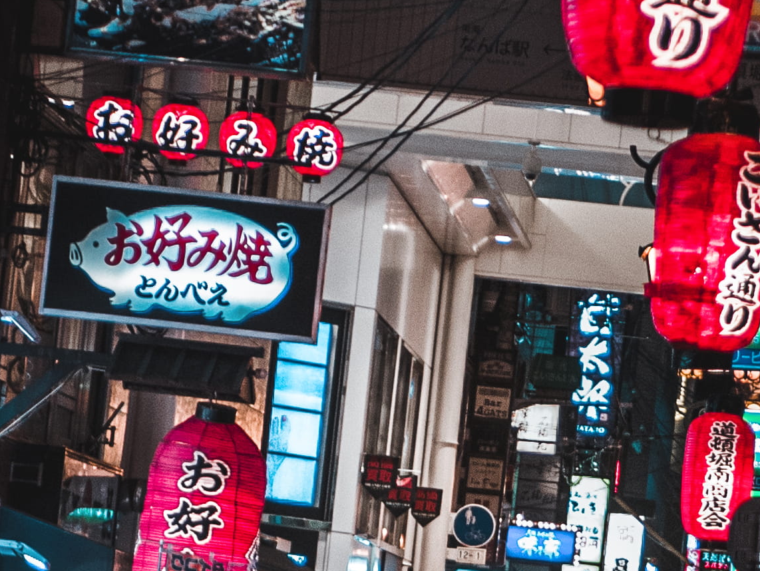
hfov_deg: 9.8
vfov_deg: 7.3
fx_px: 4416
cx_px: 536
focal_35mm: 201
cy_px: 671
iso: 800
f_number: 1.7
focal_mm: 25
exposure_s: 1/200
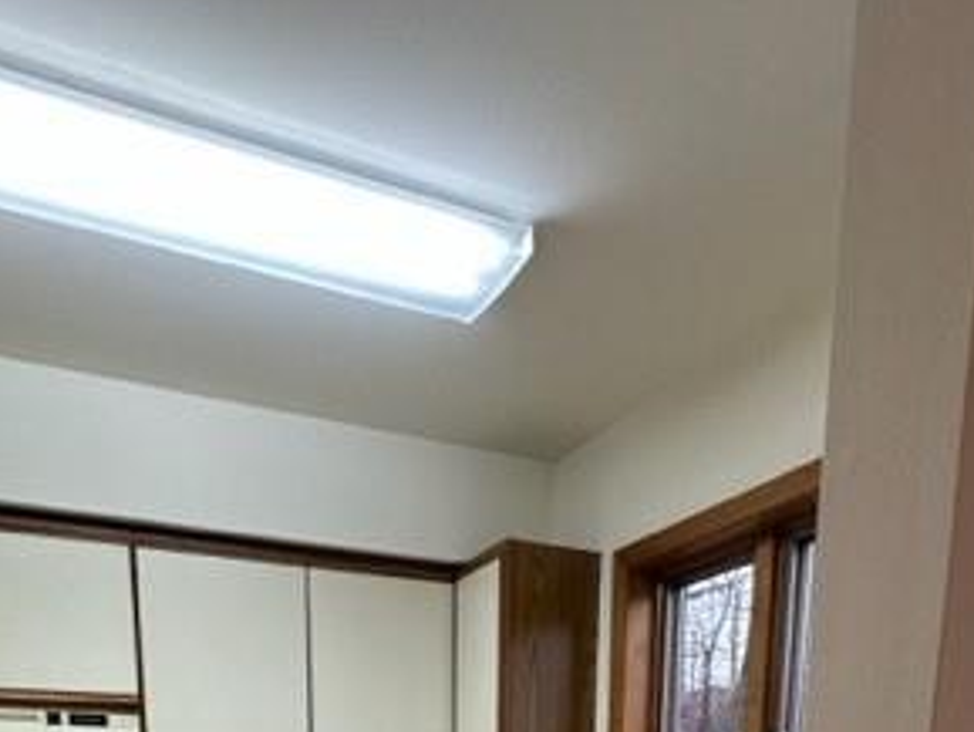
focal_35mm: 31
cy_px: 988
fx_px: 873
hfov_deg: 58.1
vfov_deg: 32.2
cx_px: 425
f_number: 2.2
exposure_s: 1/120
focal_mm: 2.22
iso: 125
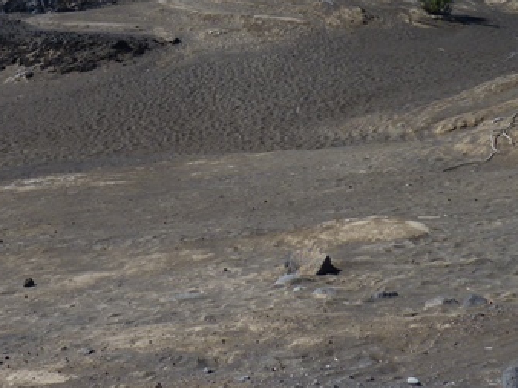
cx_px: 101
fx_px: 957
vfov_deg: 21.6
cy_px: -52
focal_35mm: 64
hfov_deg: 29.6
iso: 80
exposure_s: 1/250
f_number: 5.6
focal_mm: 4.8
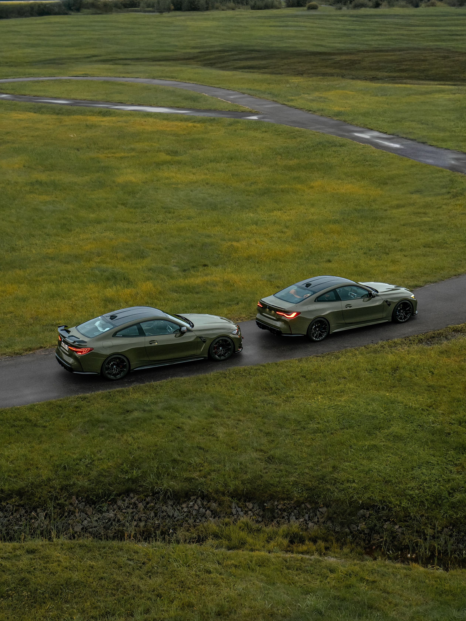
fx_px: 1203
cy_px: 323
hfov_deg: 21.9
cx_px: 236
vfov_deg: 29.0
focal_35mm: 67
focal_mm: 61
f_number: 3.2
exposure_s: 1/100
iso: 500
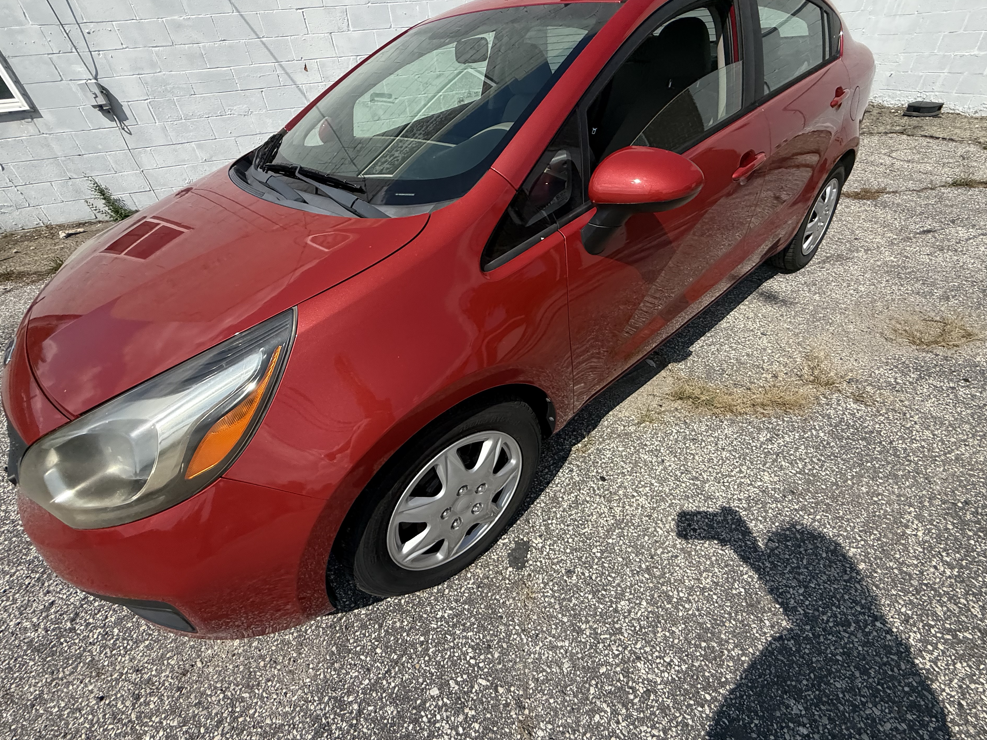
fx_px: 428
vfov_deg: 81.7
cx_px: 507
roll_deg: +5.4
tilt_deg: -38.2
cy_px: 347
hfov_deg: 98.1
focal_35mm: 15
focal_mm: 2.22
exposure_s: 1/2165
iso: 64
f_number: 2.2
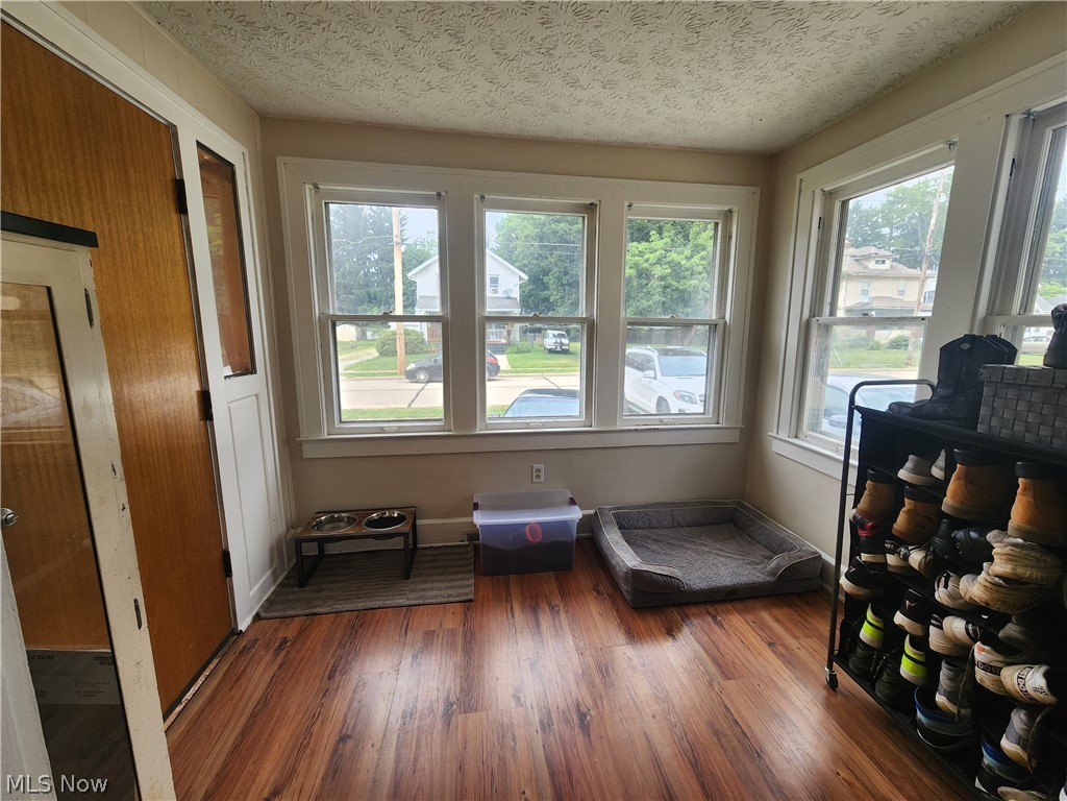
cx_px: 534
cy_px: 400
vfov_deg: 89.9
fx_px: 401
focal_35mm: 13
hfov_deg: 106.2
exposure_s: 1/143
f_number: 2.2
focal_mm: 2.2
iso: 50
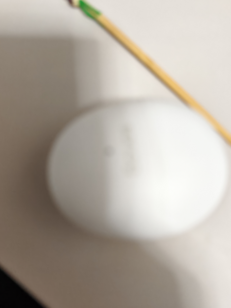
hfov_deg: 58.9
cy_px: 154
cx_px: 116
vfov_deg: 73.9
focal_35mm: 23
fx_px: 205
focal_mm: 5.6
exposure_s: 1/33.3
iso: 595
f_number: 1.57
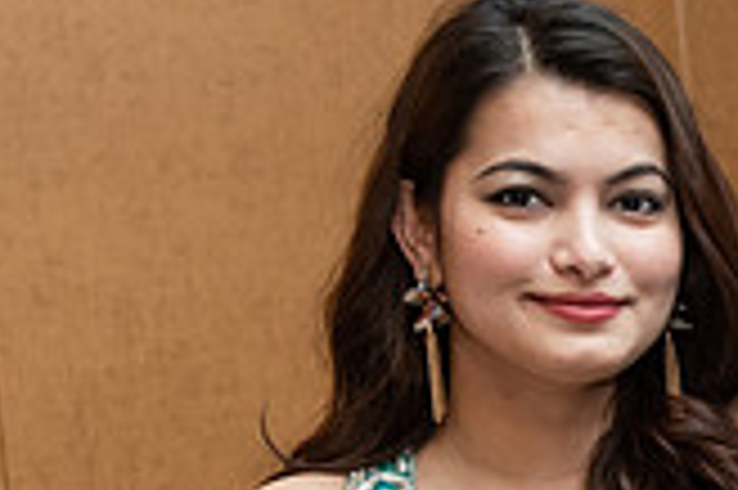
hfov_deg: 11.6
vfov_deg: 8.0
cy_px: 587
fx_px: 3481
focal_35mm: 170
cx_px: 1116
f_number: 5
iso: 1600
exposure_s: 1/160
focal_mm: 48
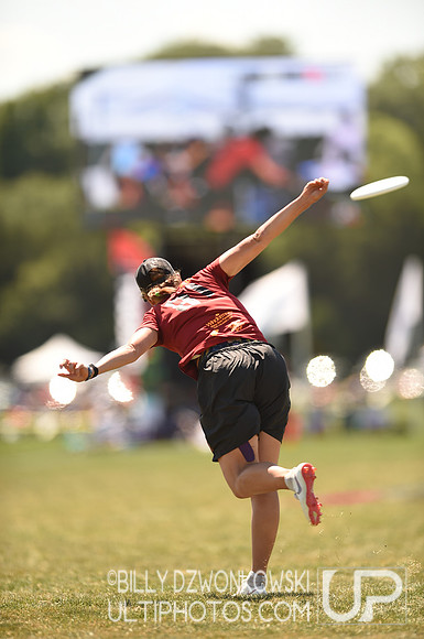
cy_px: 320
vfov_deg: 5.2
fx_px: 7087
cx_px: 212
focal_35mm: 400
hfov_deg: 3.4
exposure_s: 1/800
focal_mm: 400
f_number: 2.8
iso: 100
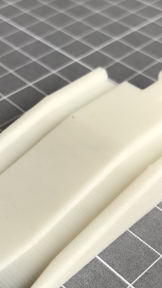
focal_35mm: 52
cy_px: 177
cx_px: 87
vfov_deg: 39.6
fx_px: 397
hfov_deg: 23.0
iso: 25
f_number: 1.8
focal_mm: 3.99
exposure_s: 1/120
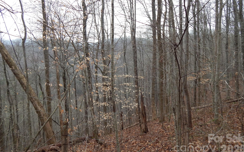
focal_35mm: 25
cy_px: 64
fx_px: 166
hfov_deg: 72.5
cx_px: 122
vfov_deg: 49.1
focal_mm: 4
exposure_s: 1/125
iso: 125
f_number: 3
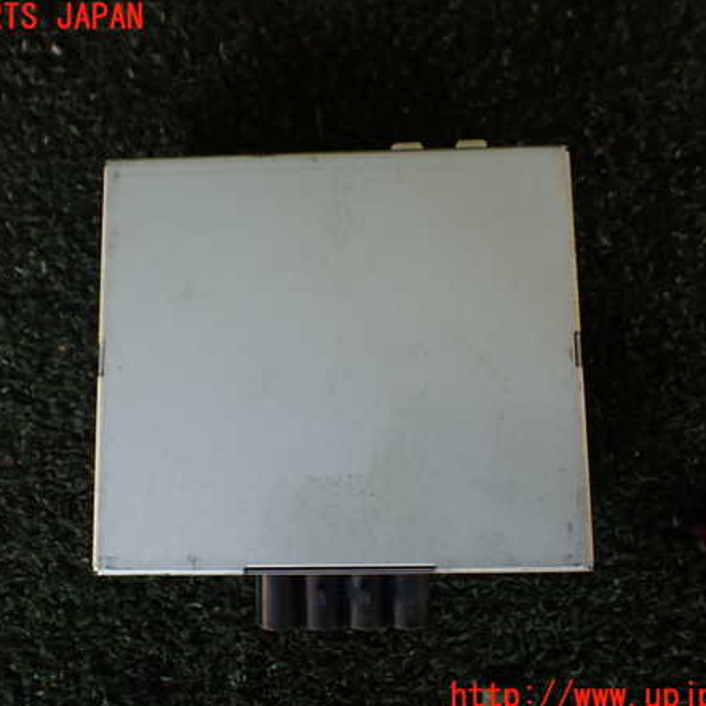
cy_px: 358
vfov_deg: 46.0
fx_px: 831
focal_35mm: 36
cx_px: 332
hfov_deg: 46.0
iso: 100
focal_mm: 5.4
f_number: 2.3
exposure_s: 1/160
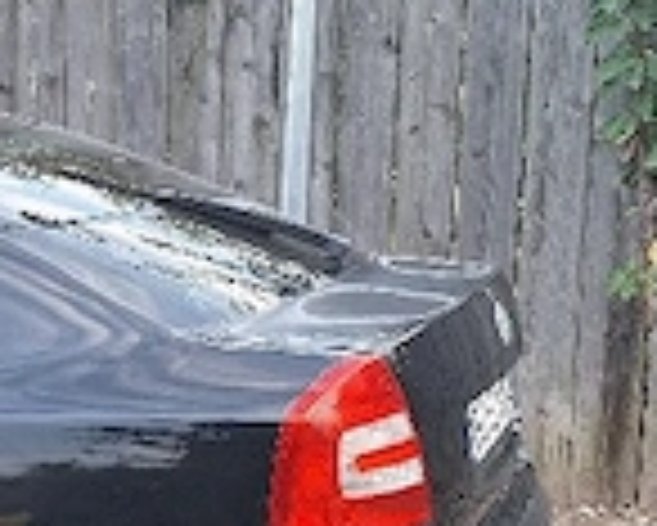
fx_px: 1790
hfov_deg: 19.9
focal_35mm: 92
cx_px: -63
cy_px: 661
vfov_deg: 16.0
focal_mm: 5.54
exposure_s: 1/100
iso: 64
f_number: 1.8
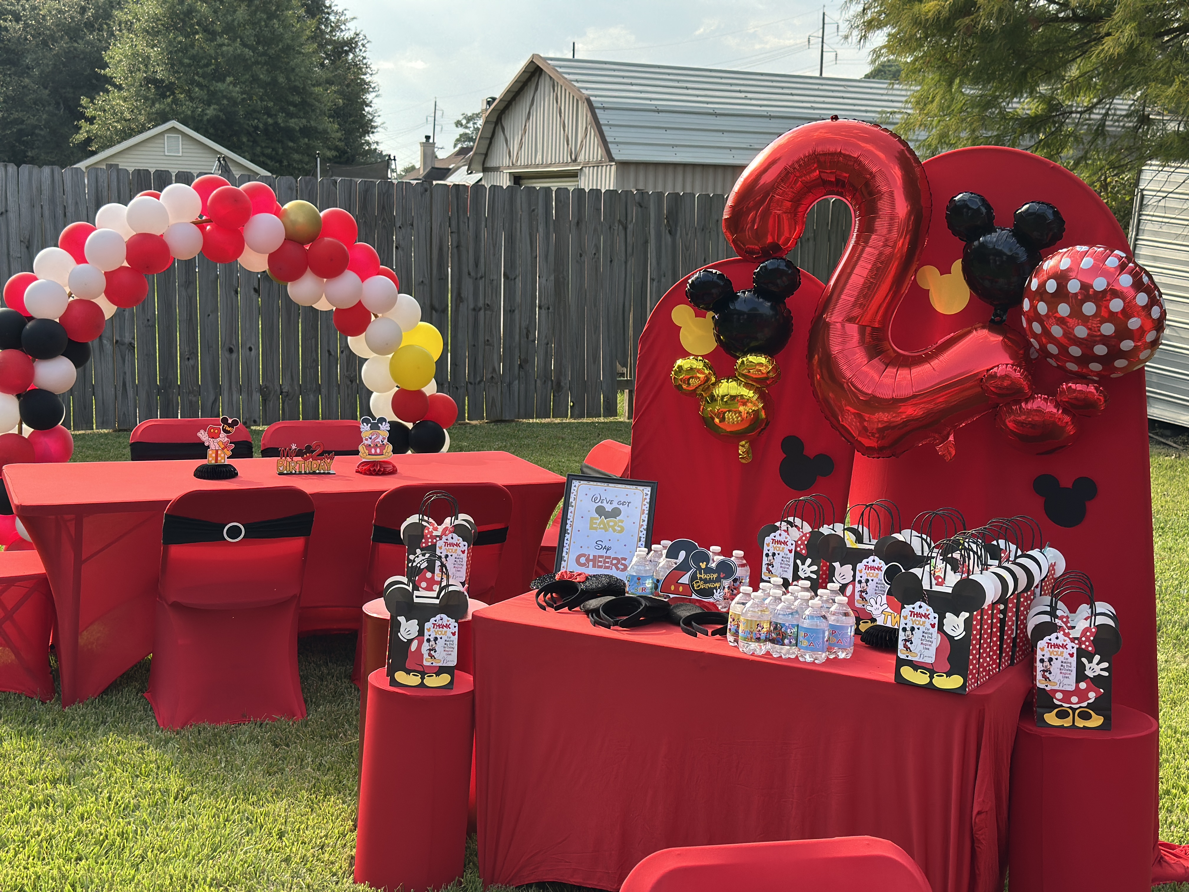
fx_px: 1649
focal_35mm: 48
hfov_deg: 39.7
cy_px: 446
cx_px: 594
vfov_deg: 30.3
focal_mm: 6.86
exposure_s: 1/903
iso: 80
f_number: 1.78
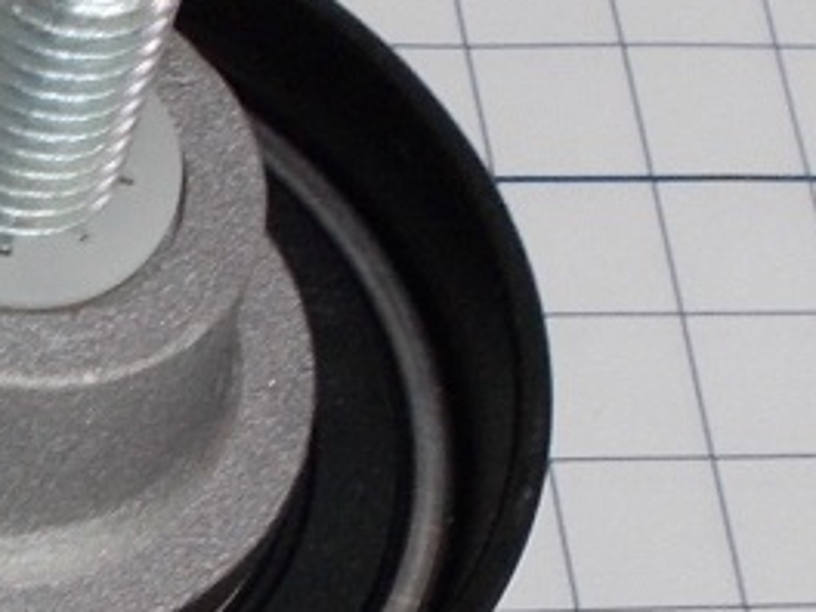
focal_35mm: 63
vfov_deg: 23.0
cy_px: 476
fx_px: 1485
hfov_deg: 28.2
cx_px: -65
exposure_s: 1/25
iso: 80
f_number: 3.2
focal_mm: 4.6
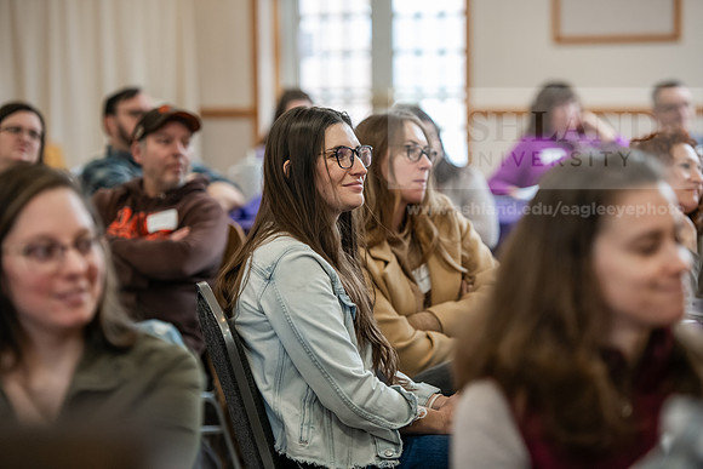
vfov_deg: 11.0
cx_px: 352
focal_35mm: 125
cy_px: 234
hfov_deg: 16.4
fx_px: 2441
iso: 1600
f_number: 3.2
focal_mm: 125
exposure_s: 1/200
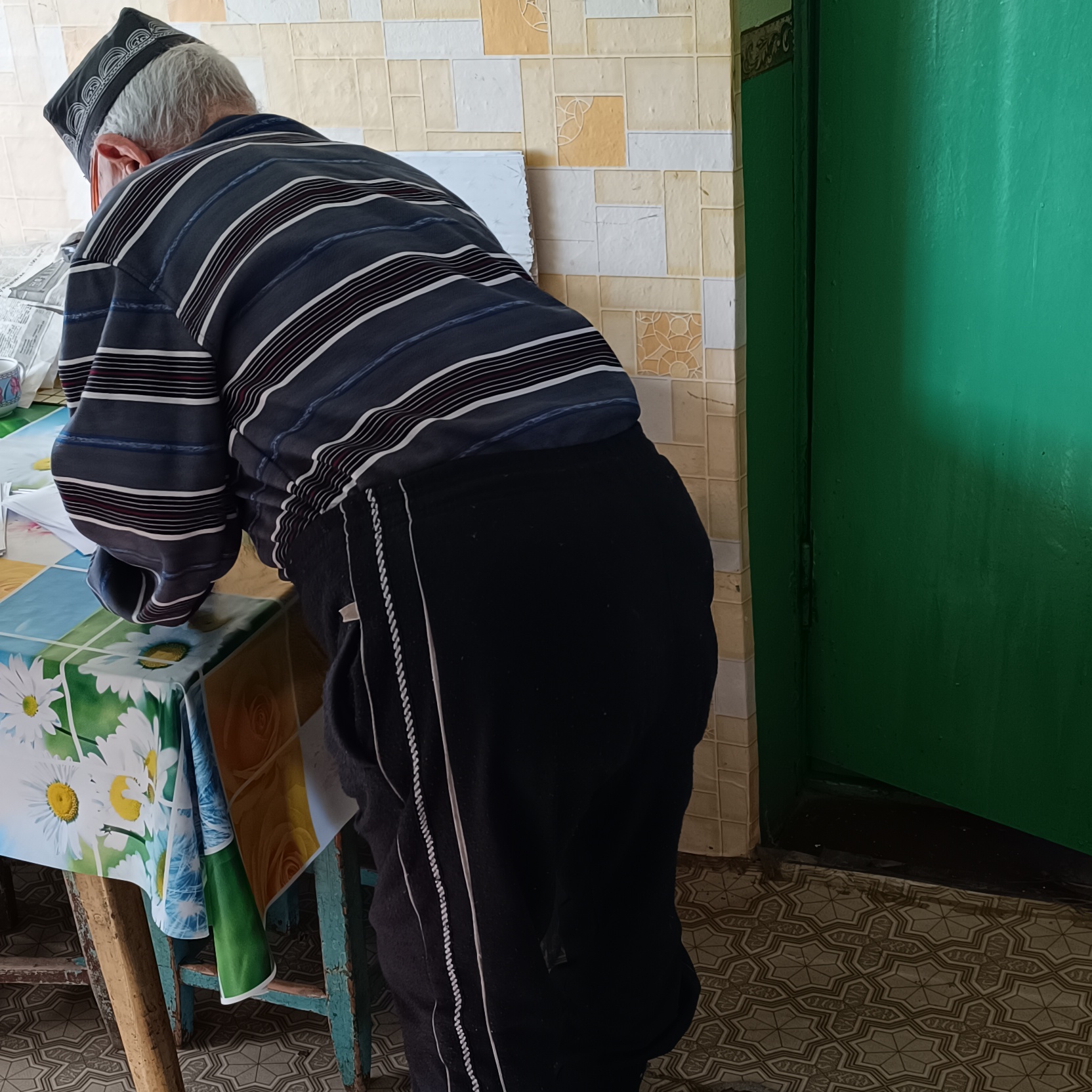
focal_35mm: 52
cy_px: 604
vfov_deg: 32.8
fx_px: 1856
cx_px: 416
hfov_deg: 32.6
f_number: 1.65
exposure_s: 1/100
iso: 755
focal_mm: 6.14
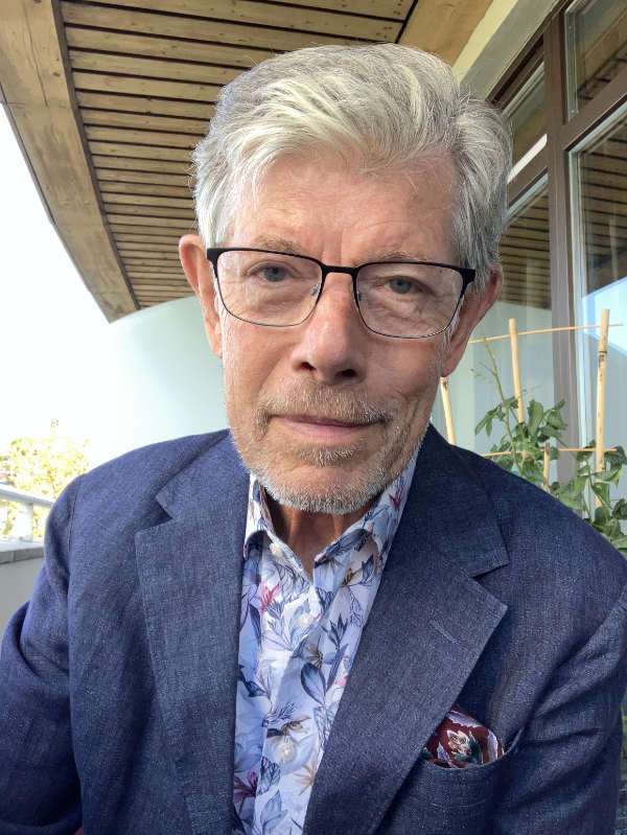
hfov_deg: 44.2
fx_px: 772
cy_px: 418
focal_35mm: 32
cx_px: 314
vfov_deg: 56.8
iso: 40
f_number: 2.2
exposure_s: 1/121
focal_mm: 2.9
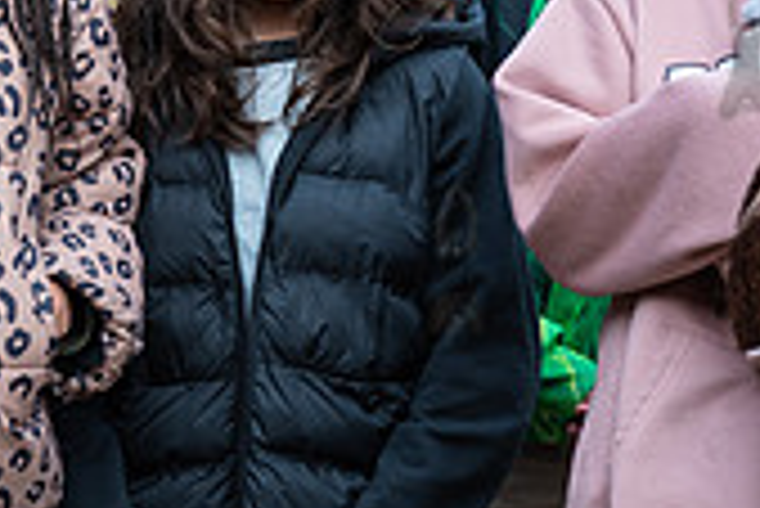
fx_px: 3993
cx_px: -126
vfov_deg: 7.3
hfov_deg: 10.7
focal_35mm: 189
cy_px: 38
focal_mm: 55
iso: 160
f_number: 4
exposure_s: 1/250
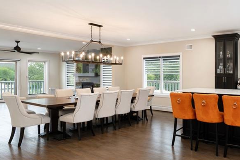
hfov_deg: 58.7
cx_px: 194
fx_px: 192
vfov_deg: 45.1
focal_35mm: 29
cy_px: 74
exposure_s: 1/20
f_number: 4
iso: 64
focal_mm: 16.5
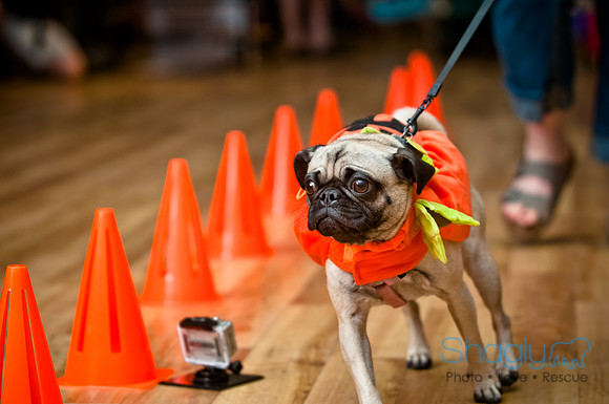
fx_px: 2027
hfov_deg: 17.1
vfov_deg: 11.4
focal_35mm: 120
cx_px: 304
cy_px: 202
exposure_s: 1/200
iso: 200
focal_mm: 80
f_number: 2.8
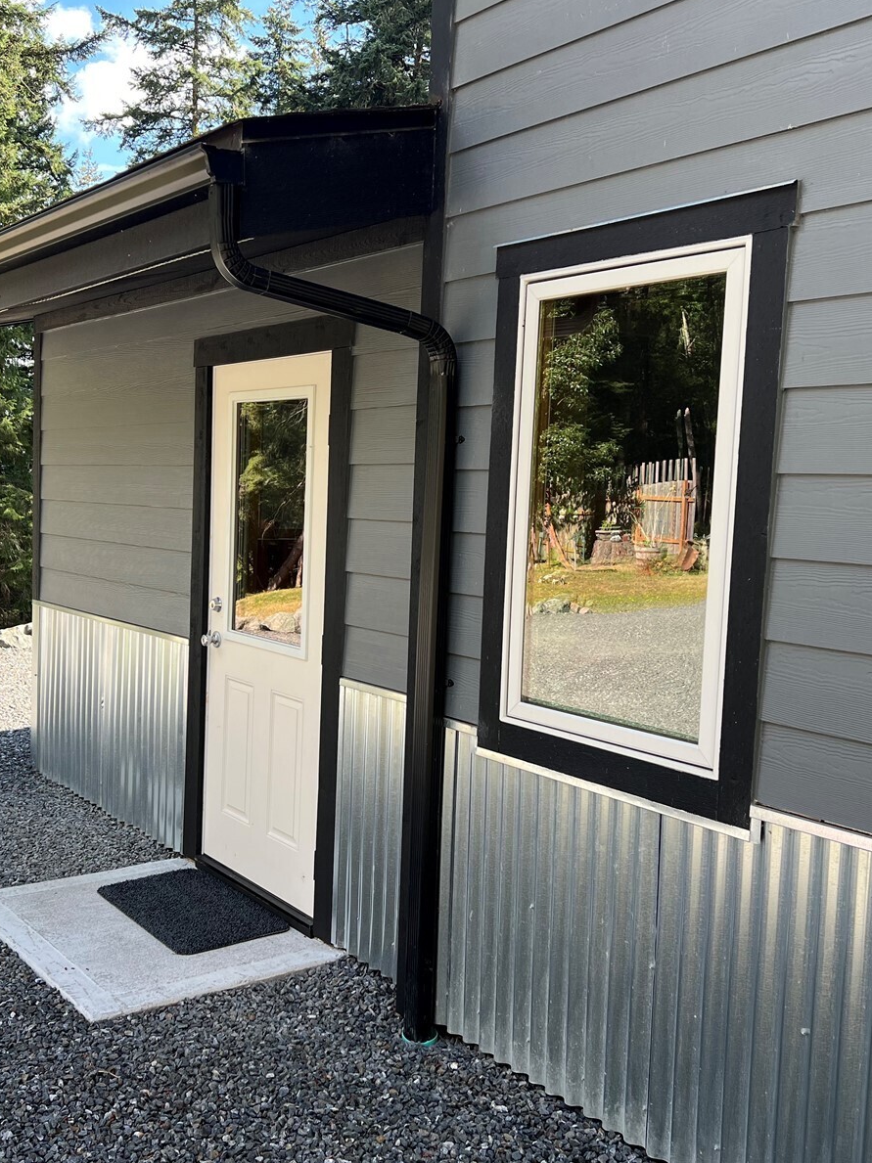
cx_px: 349
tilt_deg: -5.4
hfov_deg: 40.5
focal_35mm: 35
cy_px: 577
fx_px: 1176
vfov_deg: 52.6
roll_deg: -1.9
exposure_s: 1/438
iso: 50
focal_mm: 5.7
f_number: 1.5
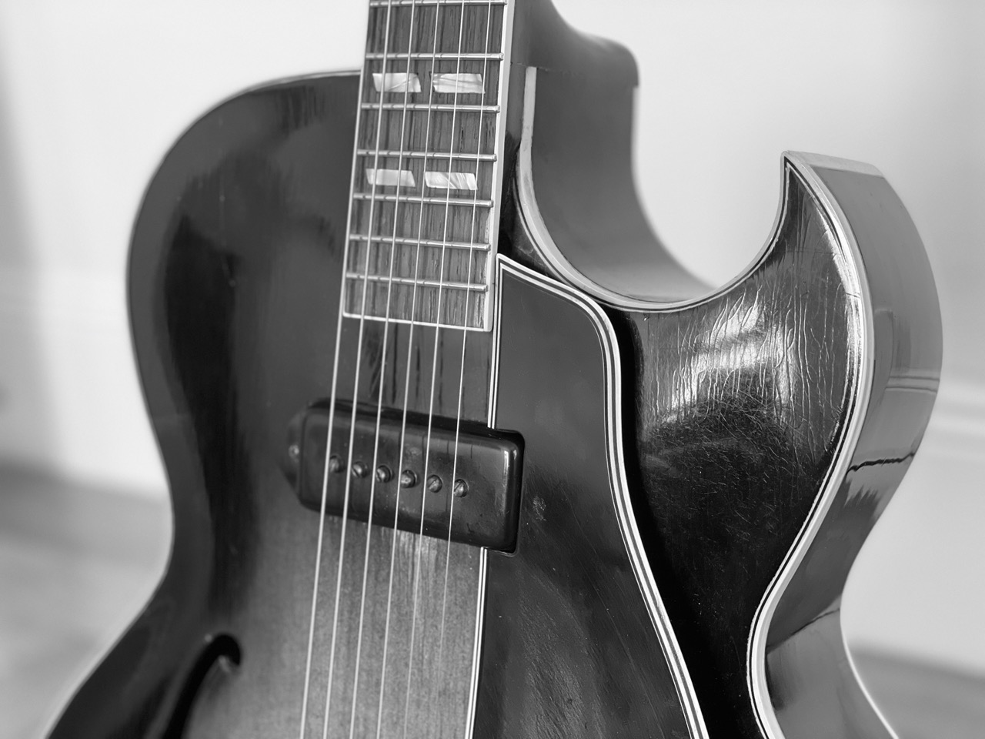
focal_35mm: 52
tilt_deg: -17.4
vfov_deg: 28.0
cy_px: 370
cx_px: 492
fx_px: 1480
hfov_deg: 36.8
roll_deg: +4.2
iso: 160
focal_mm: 6
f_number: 2
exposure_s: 1/60
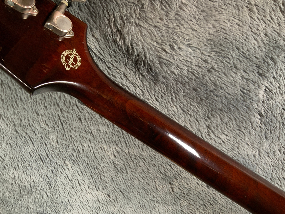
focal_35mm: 29
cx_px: 142
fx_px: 239
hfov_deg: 61.7
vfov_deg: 48.2
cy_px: 107
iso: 80
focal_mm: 3
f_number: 1.8
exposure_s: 1/52
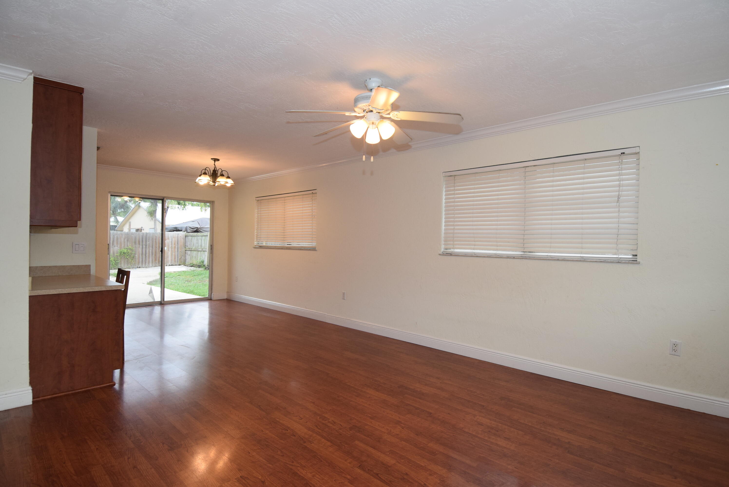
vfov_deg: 67.5
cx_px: 364
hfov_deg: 90.0
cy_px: 244
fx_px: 365
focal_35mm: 18
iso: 720
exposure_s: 1/125
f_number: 5.6
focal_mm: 12
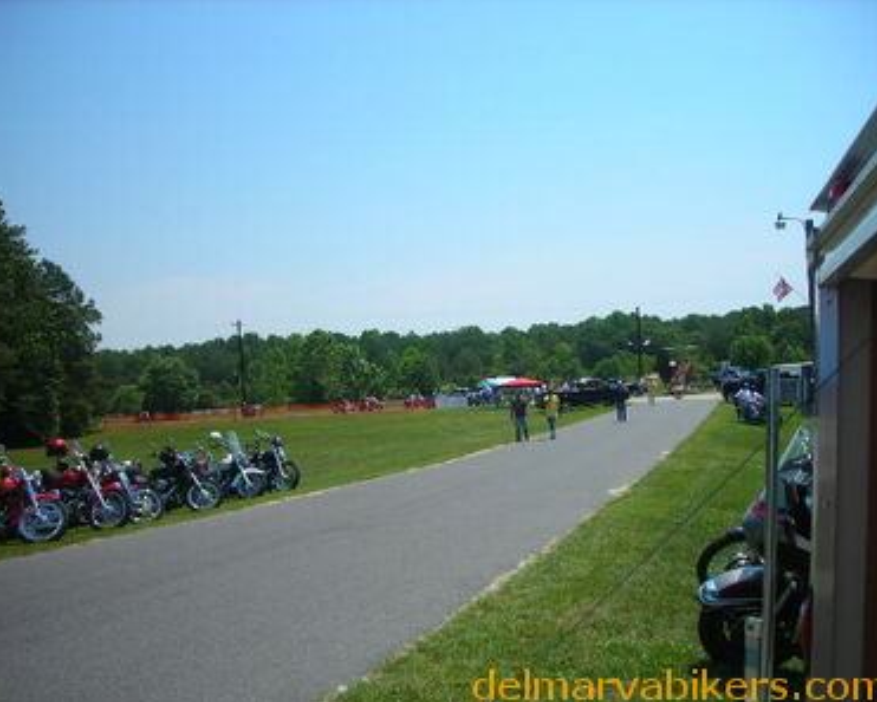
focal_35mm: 40
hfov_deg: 45.8
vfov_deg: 37.4
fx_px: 1039
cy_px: 352
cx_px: 423
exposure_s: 1/210
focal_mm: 6.3
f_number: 6.4
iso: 50
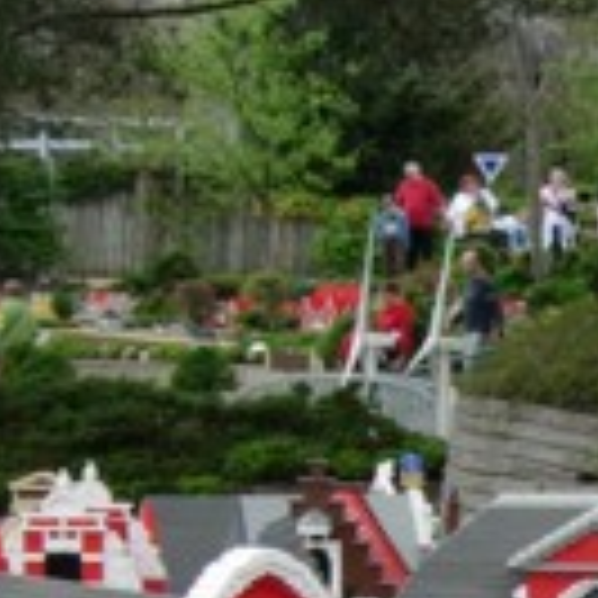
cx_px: 953
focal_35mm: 202
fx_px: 3948
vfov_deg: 8.5
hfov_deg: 8.4
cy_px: 787
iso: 64
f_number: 2.8
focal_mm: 7.8
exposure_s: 1/627
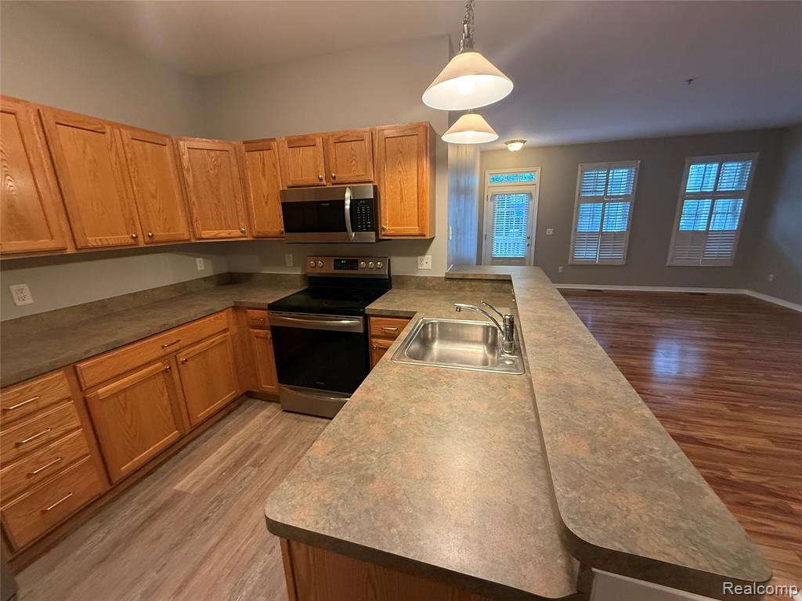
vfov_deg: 85.7
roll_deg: +1.9
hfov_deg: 102.1
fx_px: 324
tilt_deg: -13.4
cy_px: 300
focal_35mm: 14
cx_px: 401
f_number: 2.2
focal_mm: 2.22
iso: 320
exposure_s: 1/60
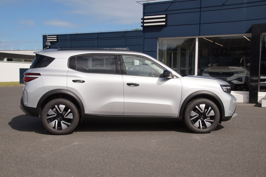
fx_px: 310
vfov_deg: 31.9
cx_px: 133
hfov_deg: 46.4
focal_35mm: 42
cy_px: 88
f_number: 8
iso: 100
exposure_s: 1/500
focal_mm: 28
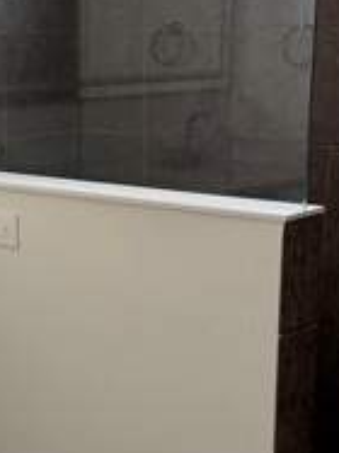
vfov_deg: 23.8
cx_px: 65
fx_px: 1072
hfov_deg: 17.8
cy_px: 296
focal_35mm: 82
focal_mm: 6.76
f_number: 1.78
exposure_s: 1/152
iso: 200
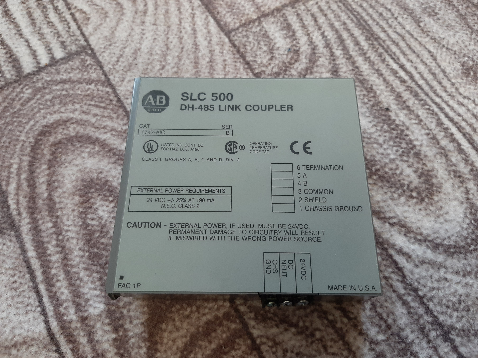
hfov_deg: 67.3
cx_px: 239
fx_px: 359
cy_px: 179
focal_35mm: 26
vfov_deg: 53.1
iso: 100
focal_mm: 3.93
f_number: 1.7
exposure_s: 1/50
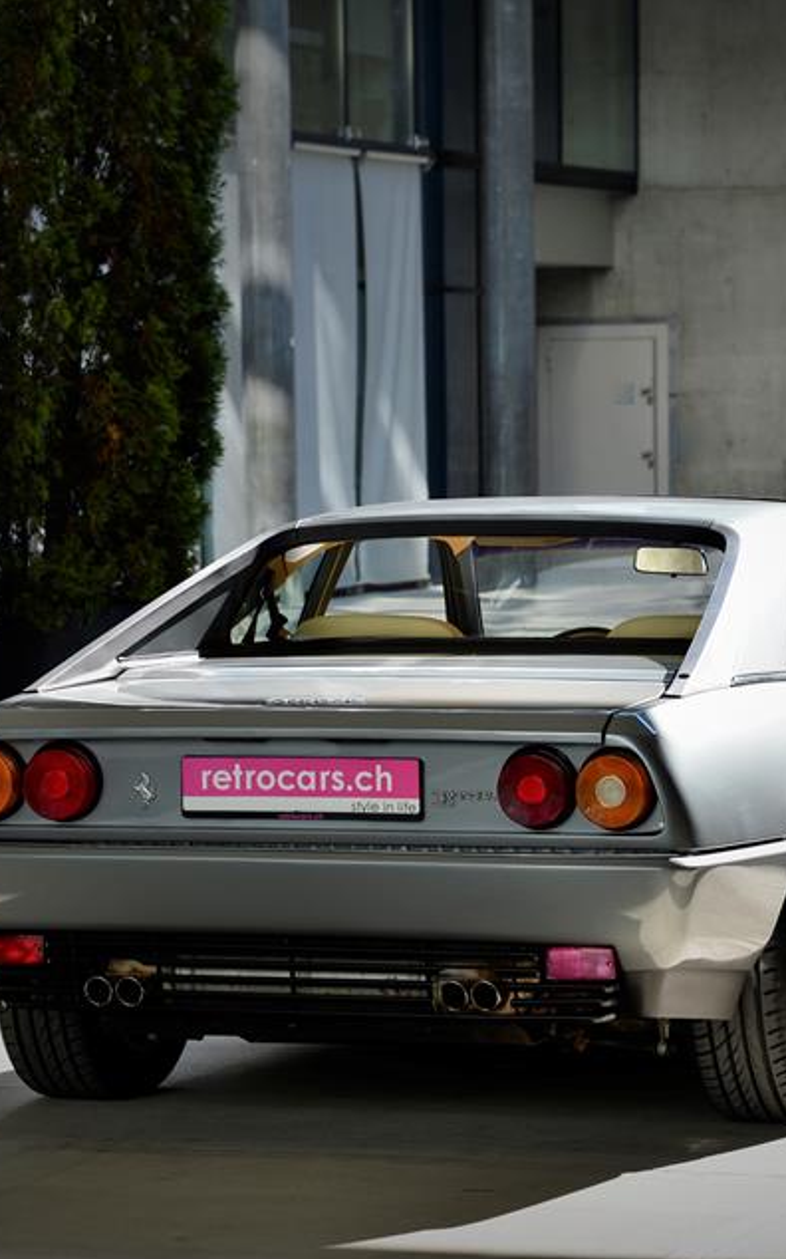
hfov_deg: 8.7
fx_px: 5178
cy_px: 630
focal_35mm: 151
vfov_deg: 13.9
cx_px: 508
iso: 100
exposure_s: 1/80
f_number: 6.3
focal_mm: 98
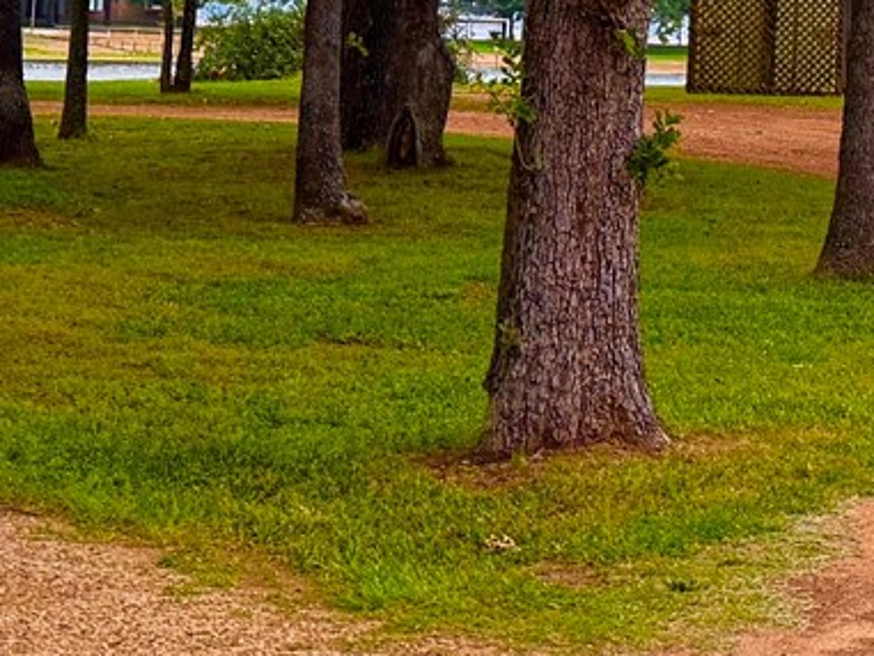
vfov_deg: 11.3
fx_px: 3258
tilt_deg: +2.6
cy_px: -112
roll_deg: -2.5
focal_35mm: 129
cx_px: 1103
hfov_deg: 14.7
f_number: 1.78
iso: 100
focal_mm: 6.76
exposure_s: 1/524
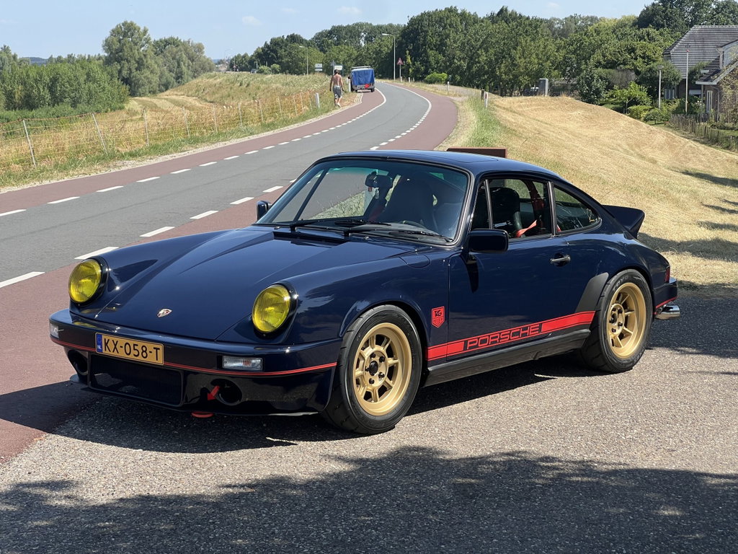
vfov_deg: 19.1
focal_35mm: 77
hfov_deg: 25.3
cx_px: 369
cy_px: 277
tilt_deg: -6.0
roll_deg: +0.9
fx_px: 1642
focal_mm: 9
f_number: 2.8
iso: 32
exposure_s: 1/481
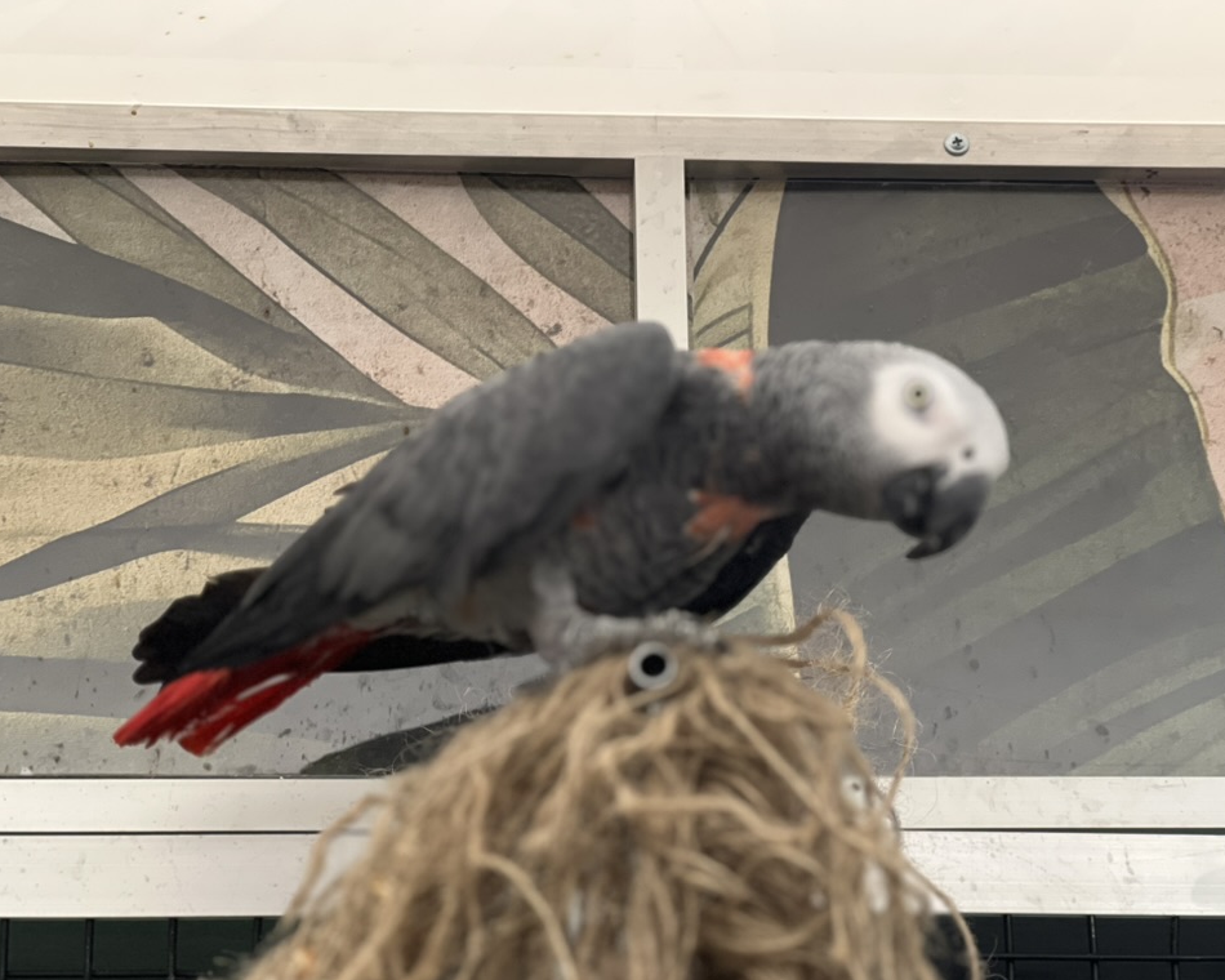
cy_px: 491
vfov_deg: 18.9
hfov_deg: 23.6
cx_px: 636
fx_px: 2937
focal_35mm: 81
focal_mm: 9
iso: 200
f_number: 2.8
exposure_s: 1/33
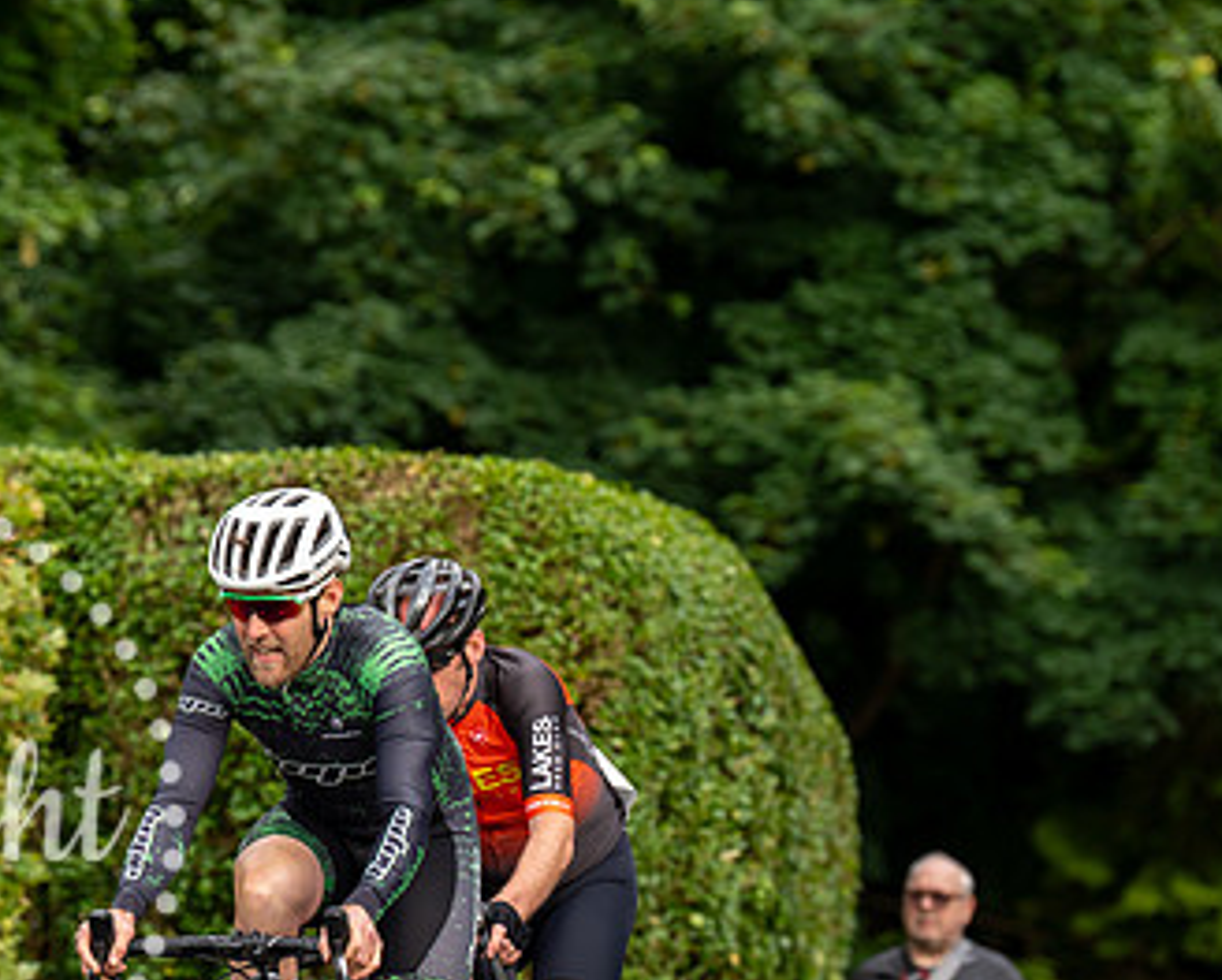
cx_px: 414
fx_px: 9303
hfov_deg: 7.5
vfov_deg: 6.0
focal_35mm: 257
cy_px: 632
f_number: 4
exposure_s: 1/800
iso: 400
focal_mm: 155
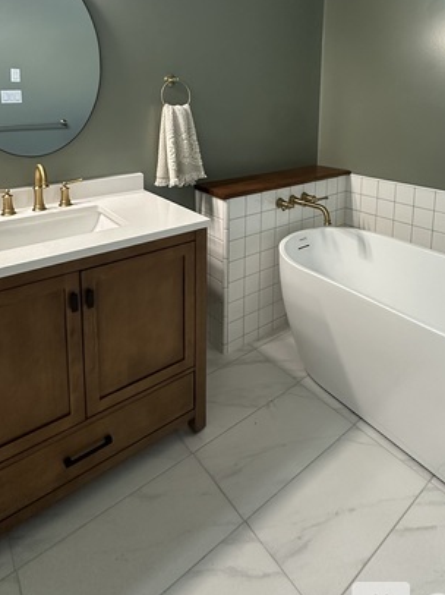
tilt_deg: -7.0
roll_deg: -2.3
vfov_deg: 69.3
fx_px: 395
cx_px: 222
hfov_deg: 58.8
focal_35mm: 23
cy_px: 152
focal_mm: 2.22
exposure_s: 1/60
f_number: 2.2
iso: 400
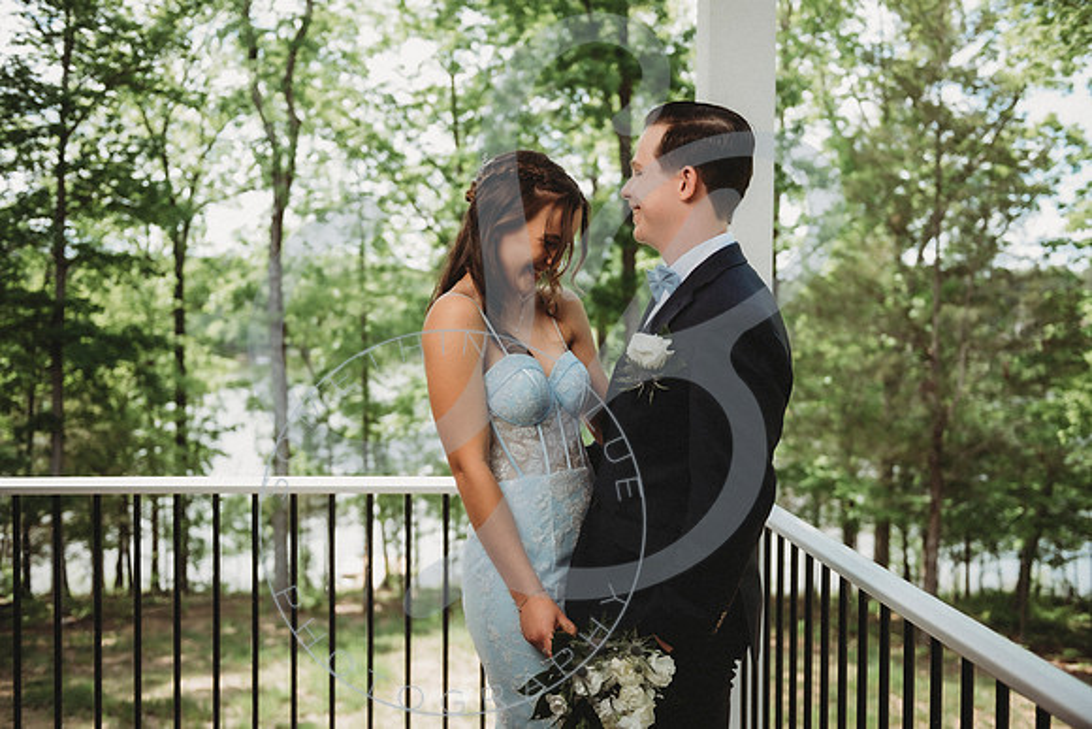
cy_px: 365
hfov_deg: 52.8
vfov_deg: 36.6
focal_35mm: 36
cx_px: 548
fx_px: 1100
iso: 100
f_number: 2.8
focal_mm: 36
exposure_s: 1/250
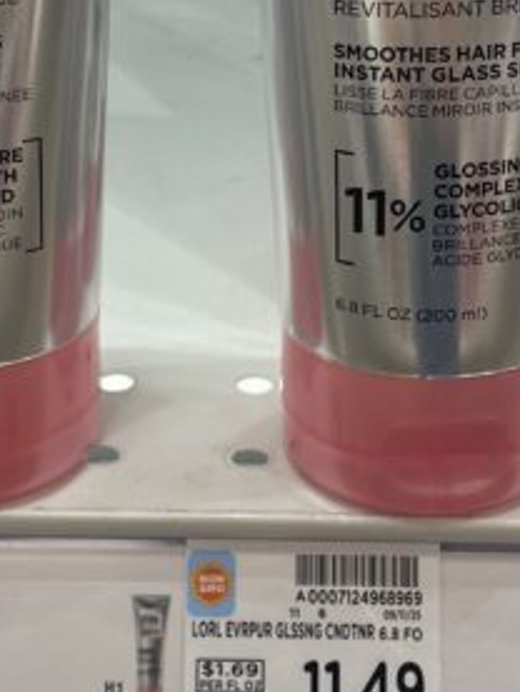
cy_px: 200
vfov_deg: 20.3
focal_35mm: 96
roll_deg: -1.2
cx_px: 208
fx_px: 1921
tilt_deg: -24.8
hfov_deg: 15.4
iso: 50
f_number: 1.6
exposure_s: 1/120
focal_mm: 4.2
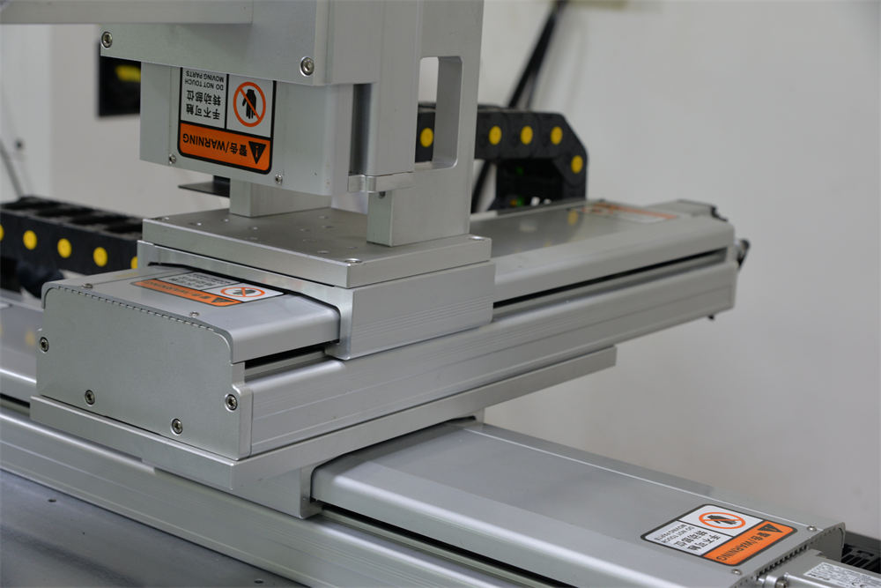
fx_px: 1591
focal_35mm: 65
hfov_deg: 31.0
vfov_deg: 20.9
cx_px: 440
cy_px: 294
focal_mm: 65
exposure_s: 1/30
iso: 1000
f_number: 6.3
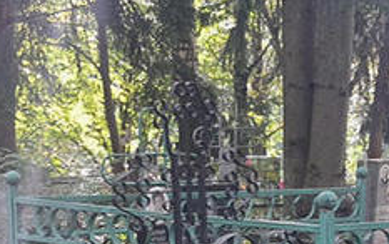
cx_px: 406
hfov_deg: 16.8
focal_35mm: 121
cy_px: 373
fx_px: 1284
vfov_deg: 10.5
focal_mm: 4.32
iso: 64
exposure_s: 1/100
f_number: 1.7
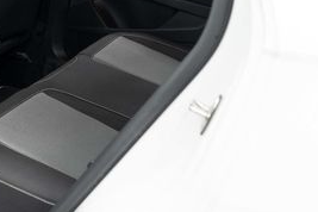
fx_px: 592
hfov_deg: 28.7
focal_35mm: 67
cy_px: 14
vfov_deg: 19.9
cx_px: 20
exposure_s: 1/50
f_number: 3.2
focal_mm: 28
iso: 800
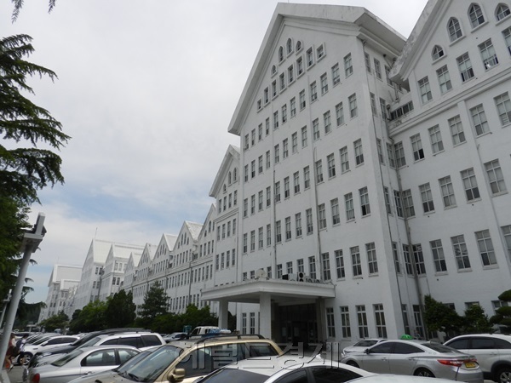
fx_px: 340
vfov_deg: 58.9
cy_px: 192
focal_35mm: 23
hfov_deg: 73.9
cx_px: 256
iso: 160
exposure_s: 1/1000
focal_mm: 4
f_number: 5
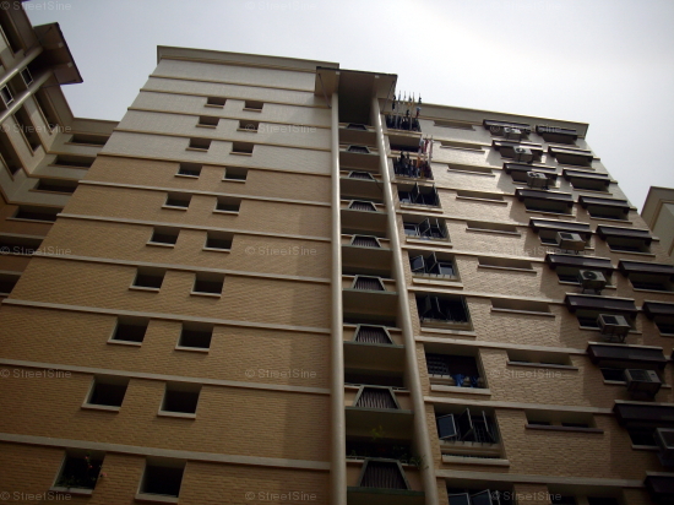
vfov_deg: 38.6
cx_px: 337
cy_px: 252
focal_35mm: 37
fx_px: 720
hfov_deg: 50.2
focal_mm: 6.2
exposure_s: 1/1000
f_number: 5.6
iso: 80
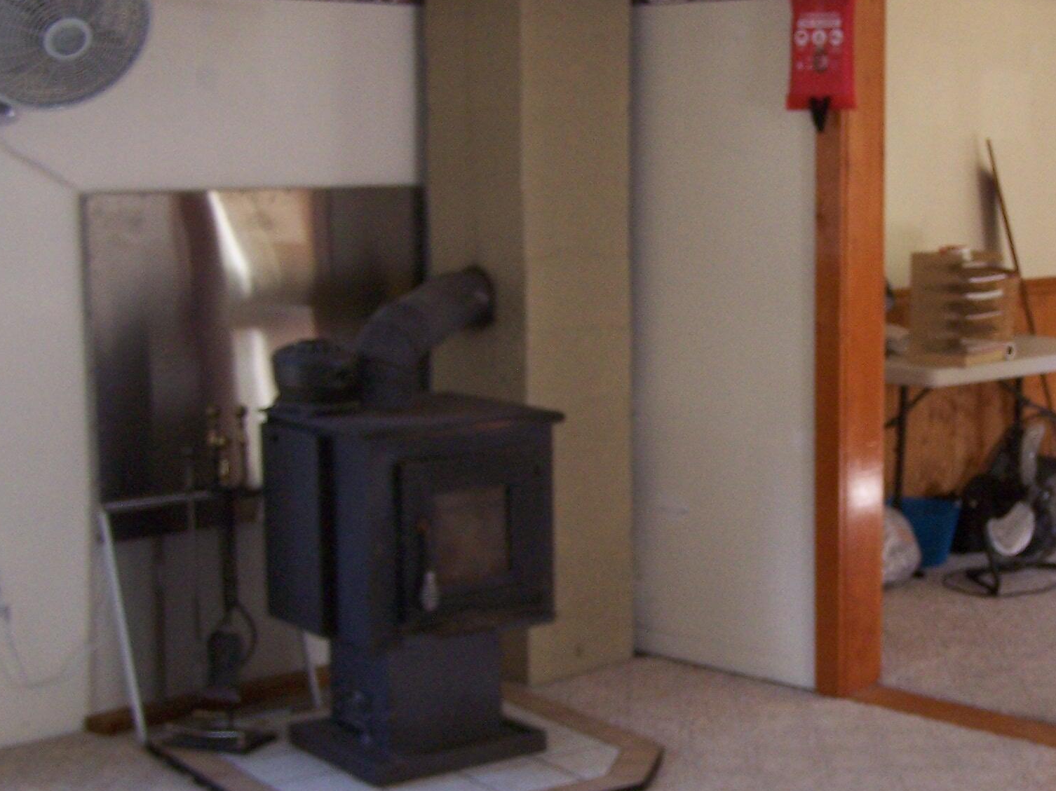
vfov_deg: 22.5
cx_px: 818
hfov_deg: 29.3
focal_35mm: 65
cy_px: 478
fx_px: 1983
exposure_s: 1/60
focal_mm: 6.3
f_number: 2.8
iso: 140
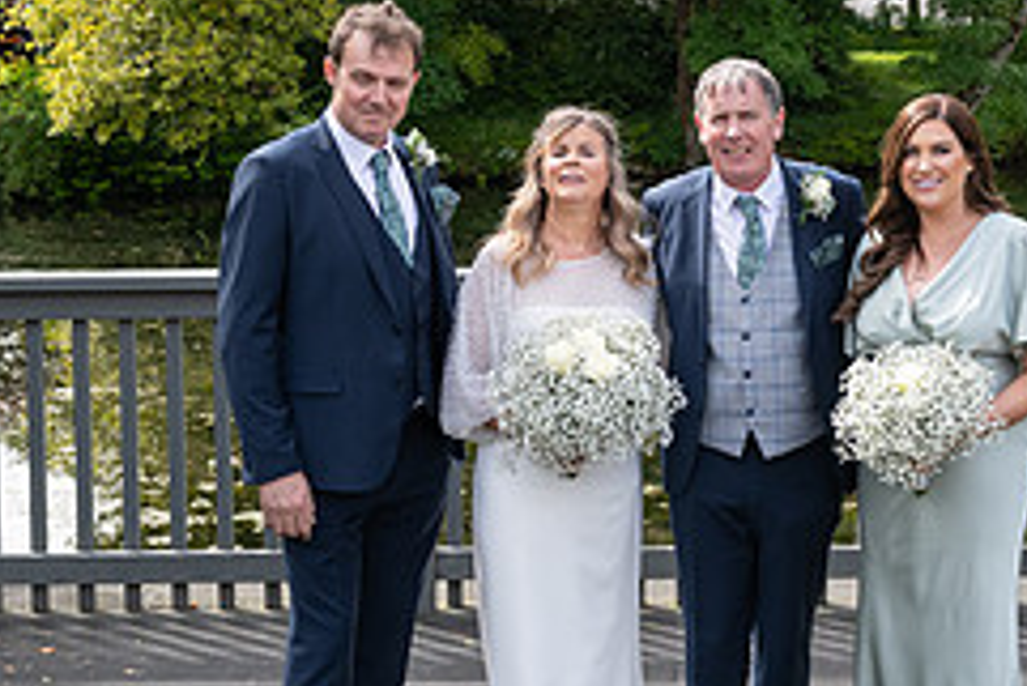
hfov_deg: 26.2
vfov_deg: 17.7
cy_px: 194
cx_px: 678
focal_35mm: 77
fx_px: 2198
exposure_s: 1/400
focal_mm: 32
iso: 200
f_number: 5.6
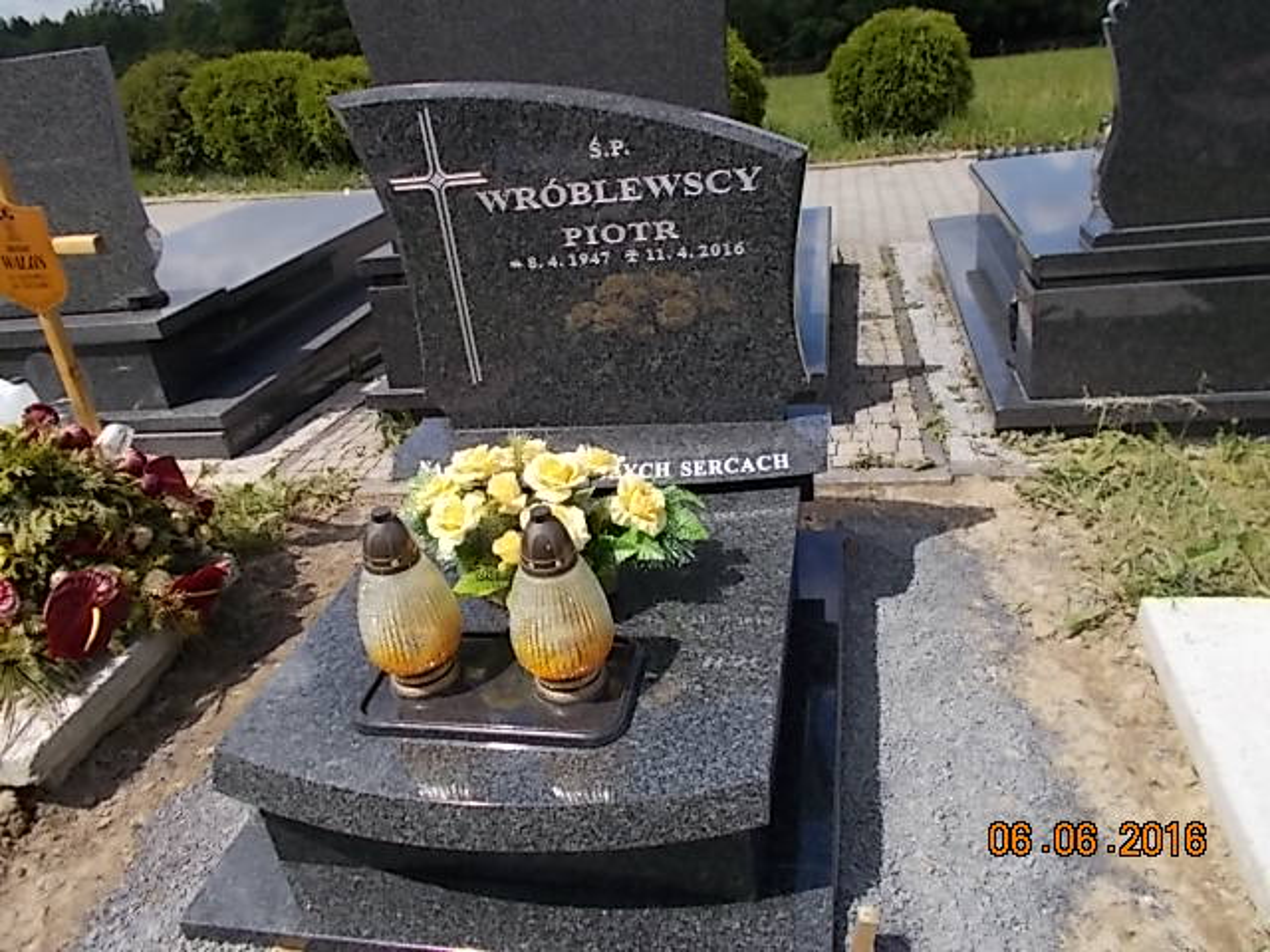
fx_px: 954
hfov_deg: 67.3
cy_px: 476
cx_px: 635
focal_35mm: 26
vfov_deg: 53.1
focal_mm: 4.6
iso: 80
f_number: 8
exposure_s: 1/160
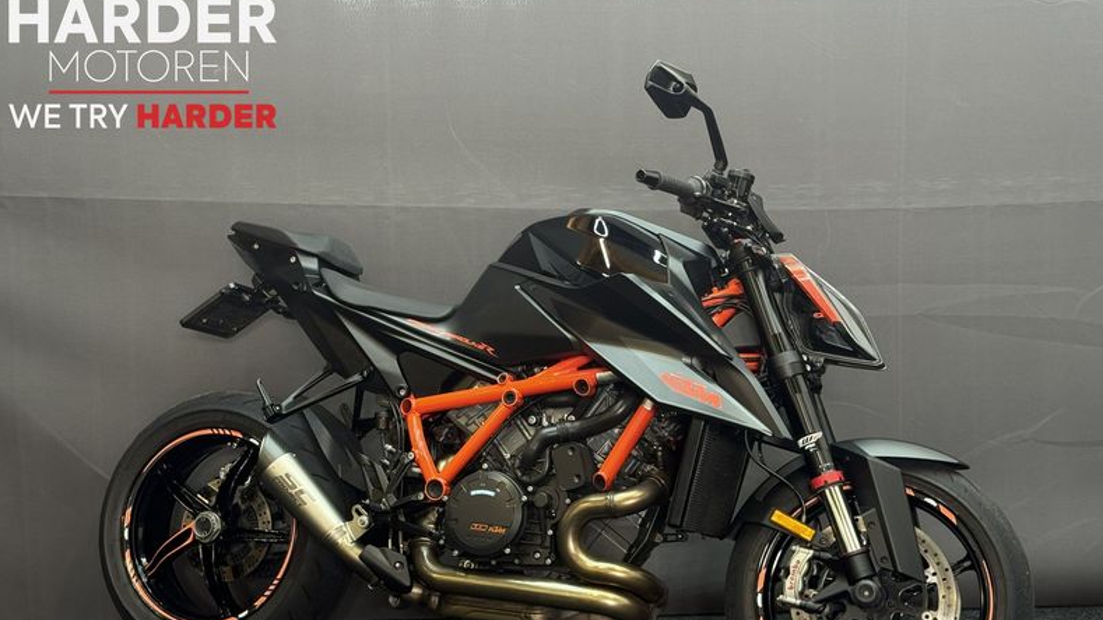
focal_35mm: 53
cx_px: 556
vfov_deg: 22.6
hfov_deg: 39.2
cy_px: 401
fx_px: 1550
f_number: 1.78
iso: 125
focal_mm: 6.76
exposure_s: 1/50
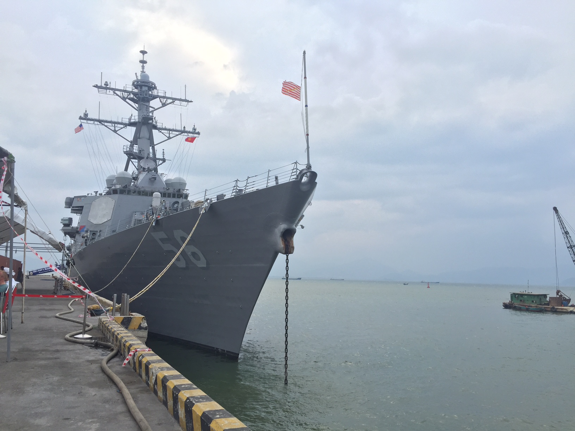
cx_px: 288
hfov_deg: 61.7
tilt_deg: +6.5
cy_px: 216
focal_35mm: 29
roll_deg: -2.5
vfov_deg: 48.2
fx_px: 482
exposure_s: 1/732
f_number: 2.2
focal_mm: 4.15
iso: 32
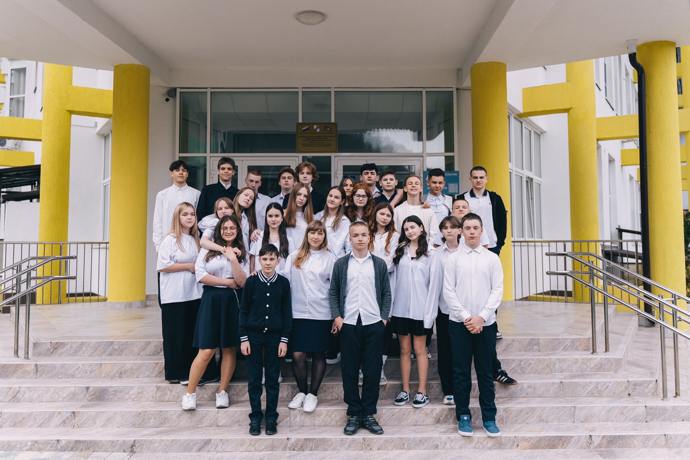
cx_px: 345
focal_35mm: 32
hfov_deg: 59.1
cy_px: 199
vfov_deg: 41.3
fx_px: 609
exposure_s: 1/640
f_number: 2.8
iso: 125
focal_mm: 28
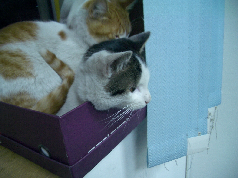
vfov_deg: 40.7
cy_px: 89
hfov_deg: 52.6
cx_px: 119
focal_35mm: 35
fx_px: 241
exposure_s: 1/8
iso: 100
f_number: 2.6
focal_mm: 5.8
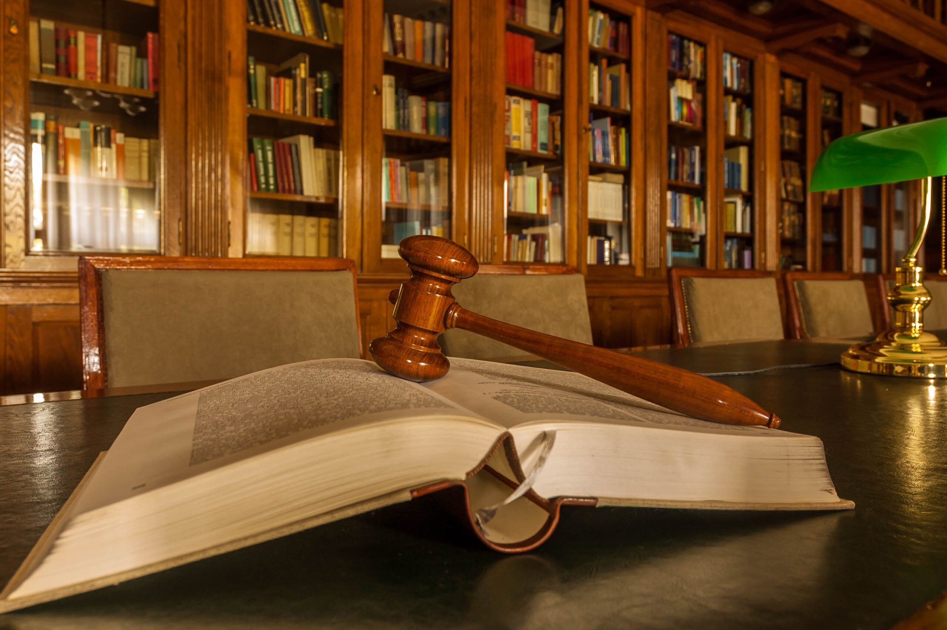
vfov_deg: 47.8
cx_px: 474
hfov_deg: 67.4
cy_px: 315
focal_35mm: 27
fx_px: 710
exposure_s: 1.6
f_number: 6.3
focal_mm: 18
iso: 200
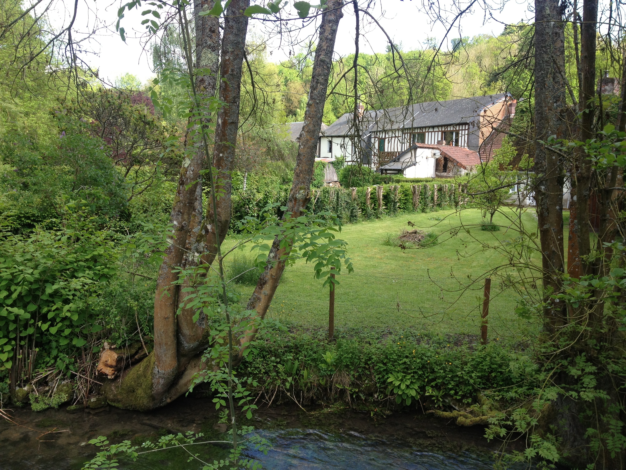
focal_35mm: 35
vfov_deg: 40.7
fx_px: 633
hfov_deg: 52.6
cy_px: 235
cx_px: 313
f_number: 2.4
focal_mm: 4.28
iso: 50
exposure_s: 1/300
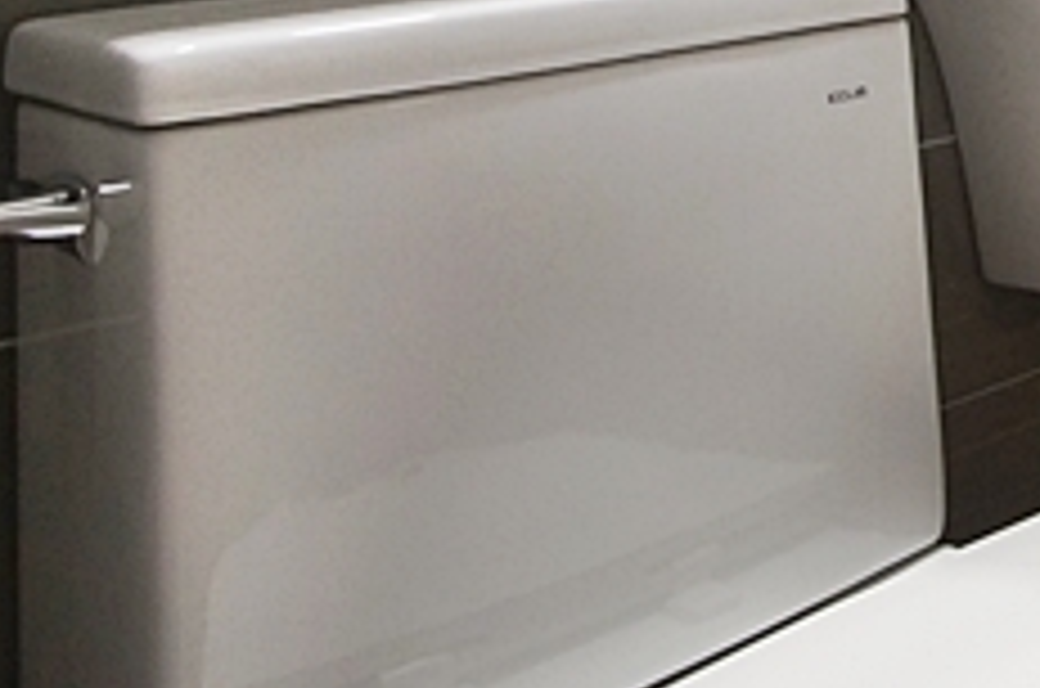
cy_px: -211
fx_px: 1499
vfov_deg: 23.0
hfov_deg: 26.5
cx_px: 1594
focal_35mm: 52
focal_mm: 10
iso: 800
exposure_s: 1/10
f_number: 9
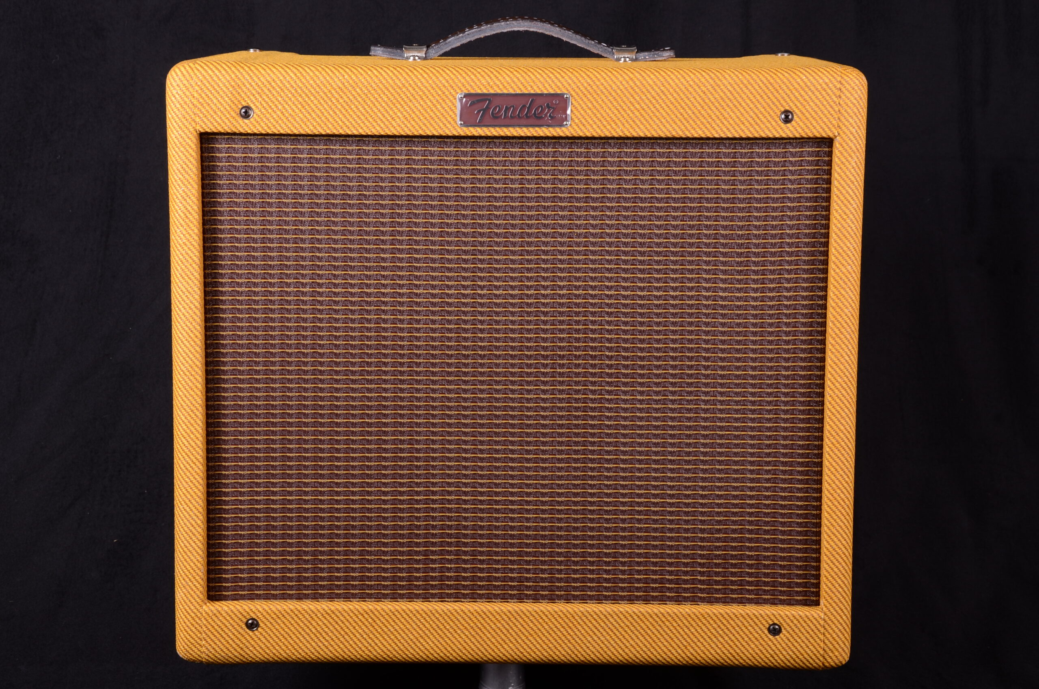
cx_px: 520
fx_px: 1815
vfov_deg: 21.5
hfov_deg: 32.0
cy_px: 344
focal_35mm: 63
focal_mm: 42
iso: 200
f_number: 13
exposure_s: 1/200
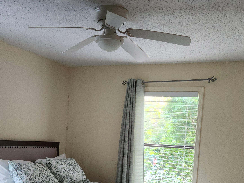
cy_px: 170
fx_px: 374
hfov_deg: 36.2
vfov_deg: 26.5
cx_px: 120
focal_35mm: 53
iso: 500
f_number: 1.8
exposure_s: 1/120
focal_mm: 5.4
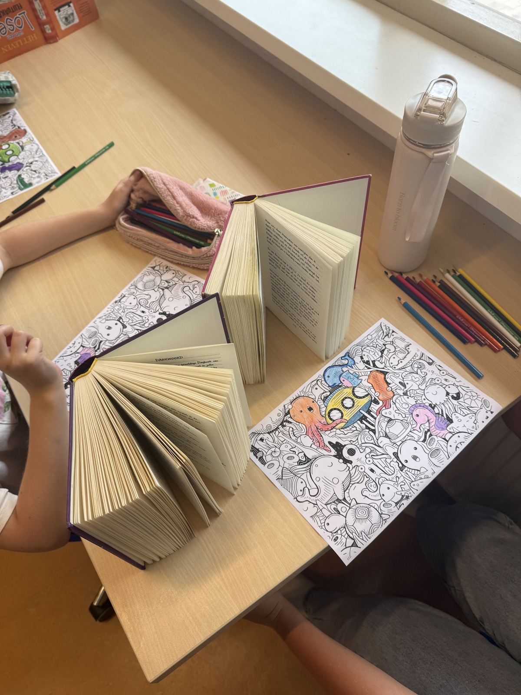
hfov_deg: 56.8
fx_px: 482
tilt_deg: -58.7
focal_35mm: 24
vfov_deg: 71.6
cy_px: 348
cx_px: 260
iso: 80
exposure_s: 1/299
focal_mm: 6.76
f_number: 1.78
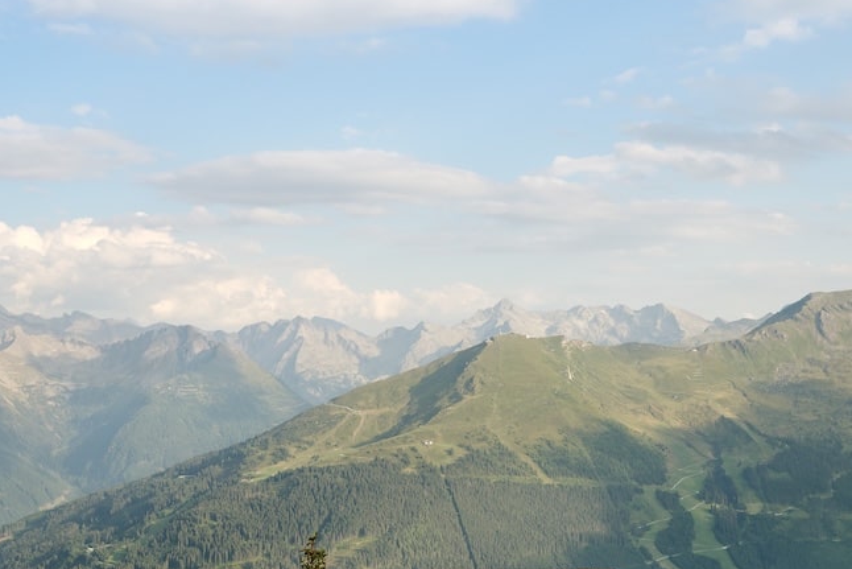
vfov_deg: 20.9
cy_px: 383
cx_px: 430
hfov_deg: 31.0
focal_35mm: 65
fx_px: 1539
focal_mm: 35
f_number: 5.6
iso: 125
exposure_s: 1/640
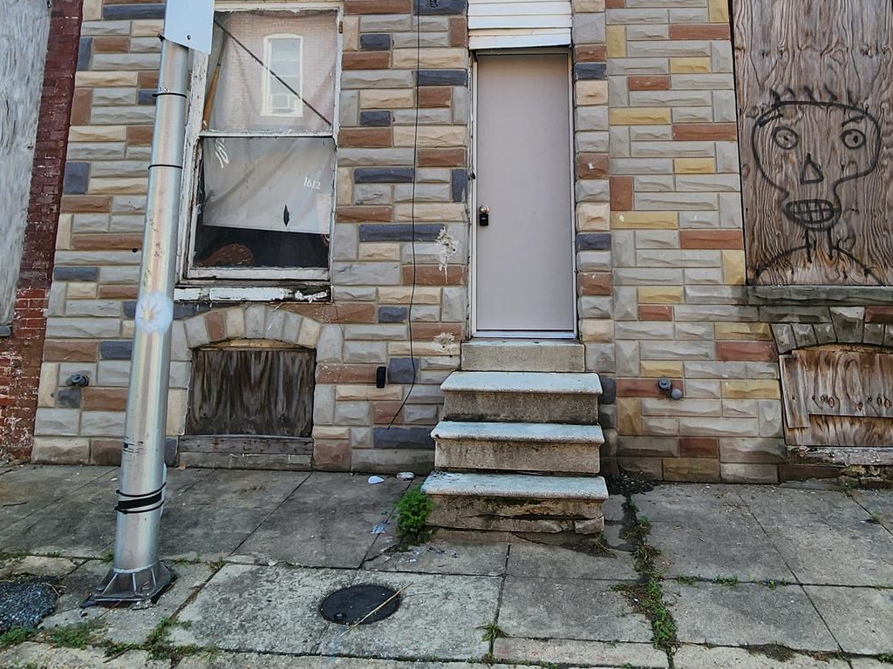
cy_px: 93
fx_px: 671
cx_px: 498
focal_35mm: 26
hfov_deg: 67.1
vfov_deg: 48.6
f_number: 2.2
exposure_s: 1/736
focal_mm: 2.2
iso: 50
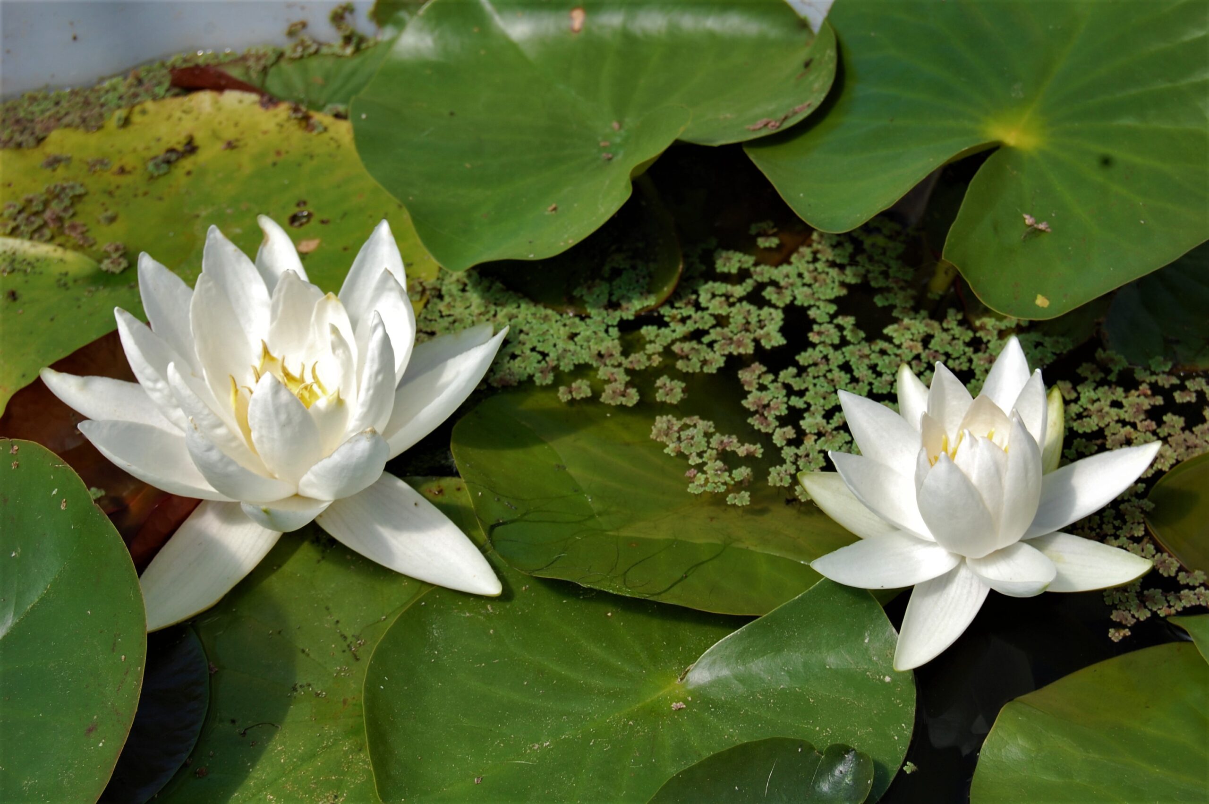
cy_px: 402
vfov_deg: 19.7
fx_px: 2315
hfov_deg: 29.3
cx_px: 604
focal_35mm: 69
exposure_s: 1/320
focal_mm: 46
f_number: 9
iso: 200
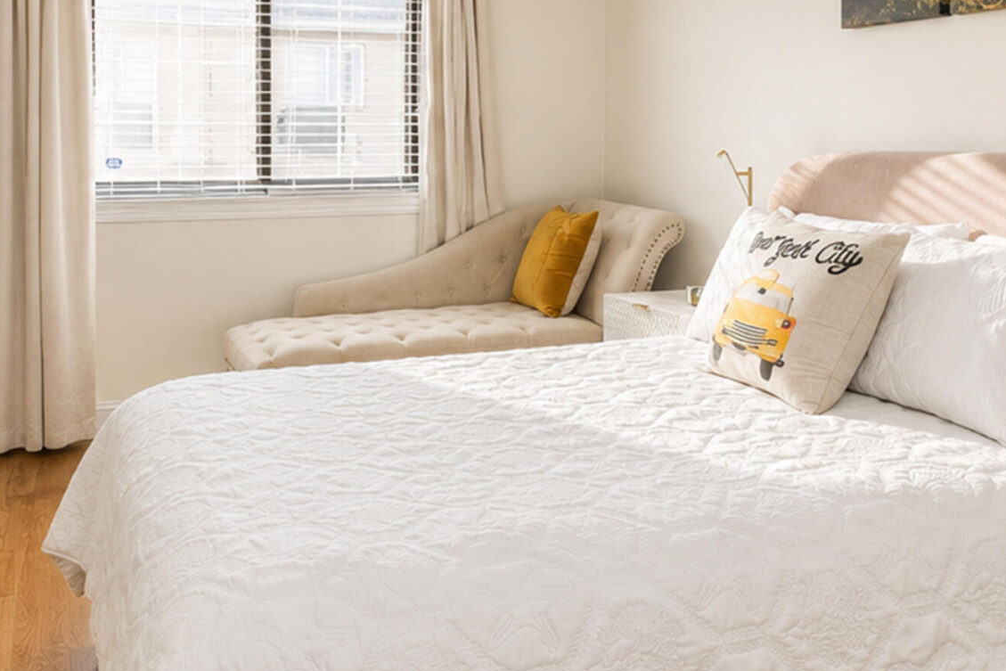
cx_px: 491
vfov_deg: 37.9
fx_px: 950
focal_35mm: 34
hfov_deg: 55.8
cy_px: 167
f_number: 9
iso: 640
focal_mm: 10
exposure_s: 1/125
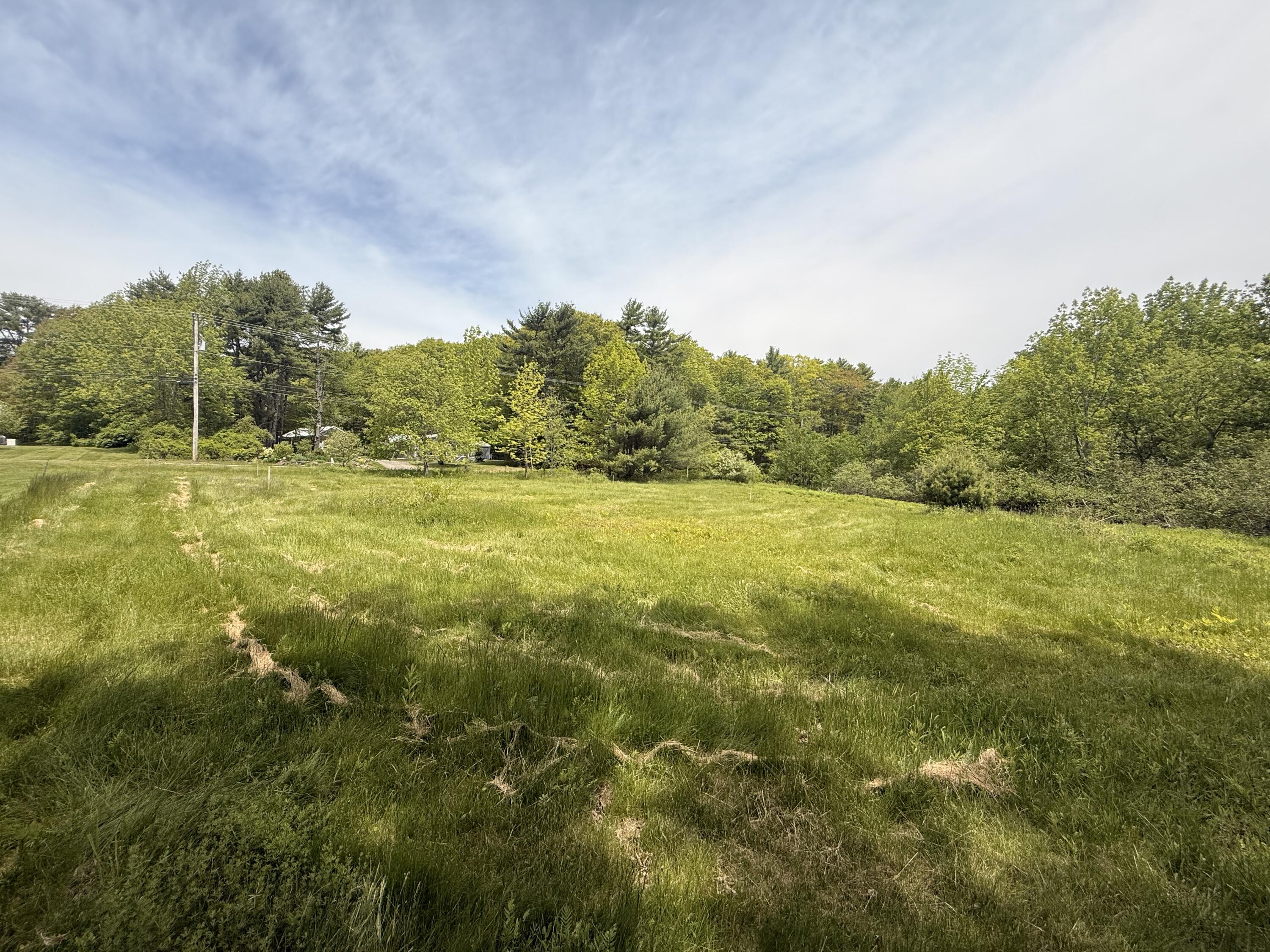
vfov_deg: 85.7
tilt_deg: +0.2
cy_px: 476
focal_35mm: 14
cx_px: 635
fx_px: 514
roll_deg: +0.3
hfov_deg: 102.1
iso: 50
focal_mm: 2.22
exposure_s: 1/2024
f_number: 2.2
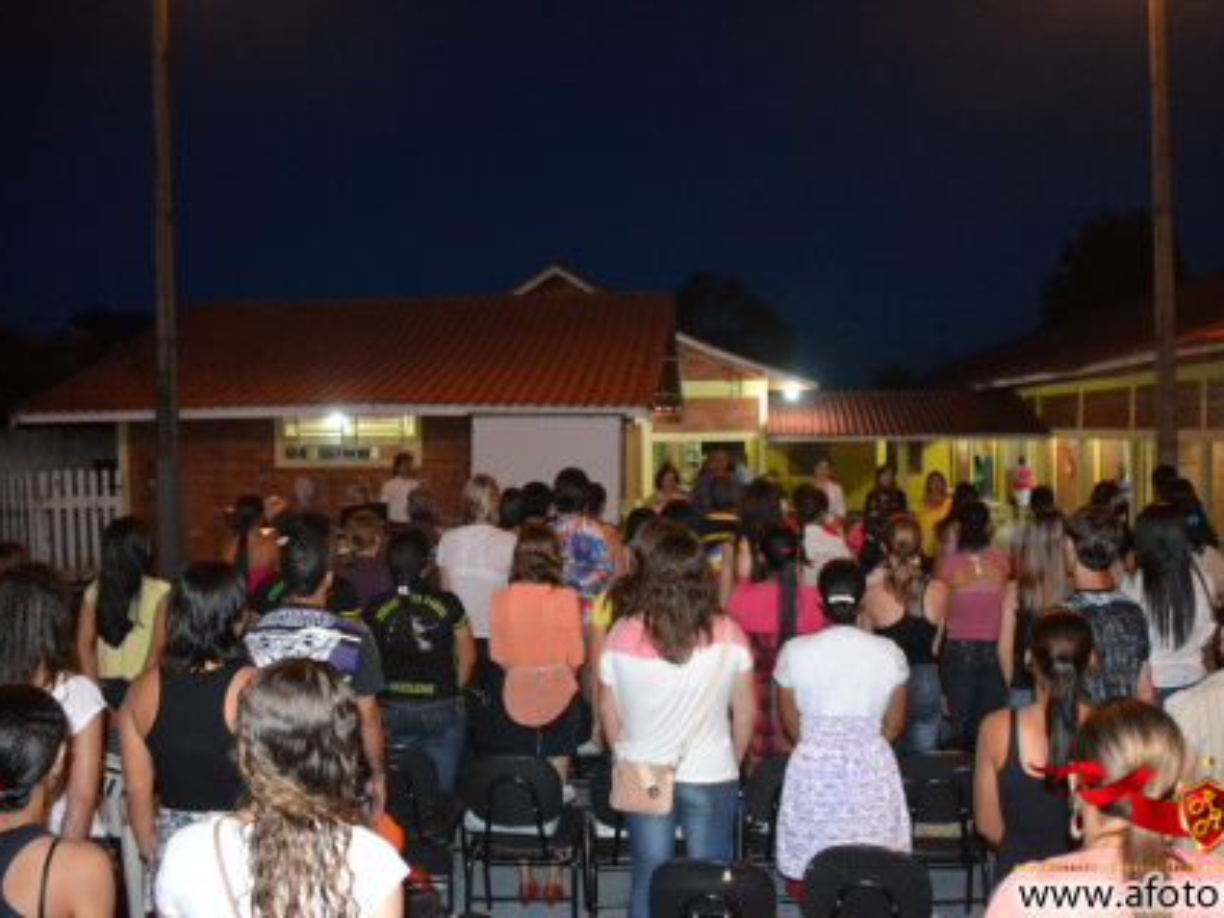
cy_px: 475
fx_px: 1202
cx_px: 704
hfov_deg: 53.7
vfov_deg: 41.8
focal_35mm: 34
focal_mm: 20
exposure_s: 1/60
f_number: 3.5
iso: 3200
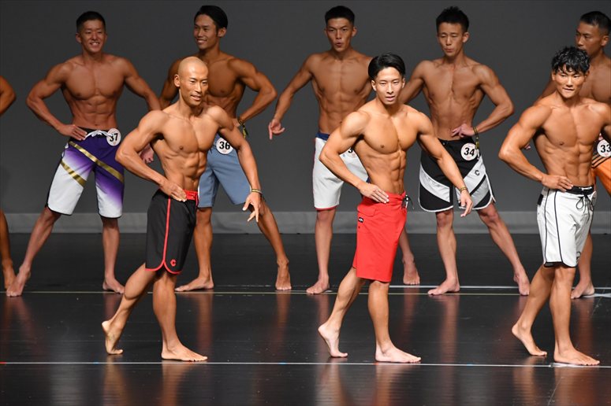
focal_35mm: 315
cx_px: 306
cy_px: 203
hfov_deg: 6.5
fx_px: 5344
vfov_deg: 4.4
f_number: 5.6
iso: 2500
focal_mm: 210
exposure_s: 1/400
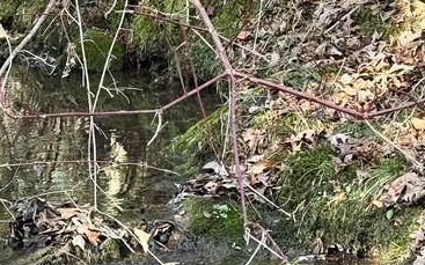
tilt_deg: -10.3
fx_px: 1644
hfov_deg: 14.4
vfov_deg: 9.2
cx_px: -25
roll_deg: +3.8
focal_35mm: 142
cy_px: 156
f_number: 1.78
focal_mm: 6.76
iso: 64
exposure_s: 1/215
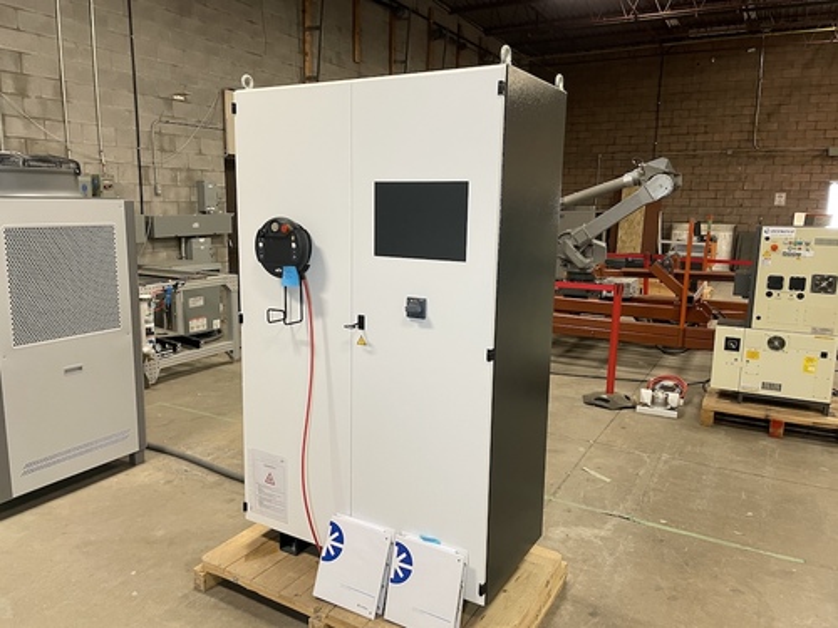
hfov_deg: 67.3
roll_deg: -1.4
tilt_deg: -7.6
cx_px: 419
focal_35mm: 26
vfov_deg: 53.1
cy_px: 314
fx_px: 629
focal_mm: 4.2
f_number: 1.6
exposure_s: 1/60
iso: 200
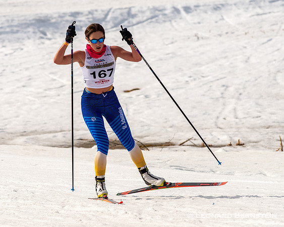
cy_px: 118
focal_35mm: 526
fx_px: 4419
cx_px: 107
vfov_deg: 2.9
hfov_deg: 3.7
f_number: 7.1
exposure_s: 1/2000
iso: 400
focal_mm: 300
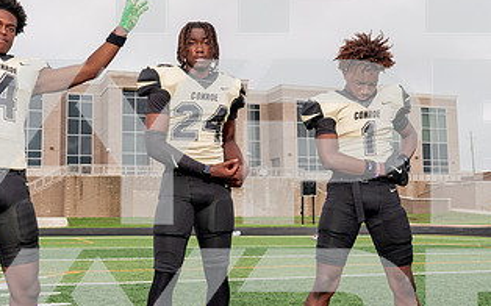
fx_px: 629
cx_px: 213
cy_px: 143
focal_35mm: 47
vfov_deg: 27.4
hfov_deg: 42.6
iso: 400
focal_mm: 24
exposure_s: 1/1600
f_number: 6.3
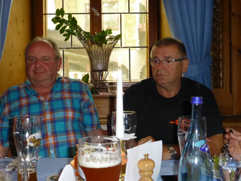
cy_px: 90
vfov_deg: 30.9
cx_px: 120
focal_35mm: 47
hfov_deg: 40.4
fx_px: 327
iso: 800
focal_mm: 8.5
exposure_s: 1/60
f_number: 4.2
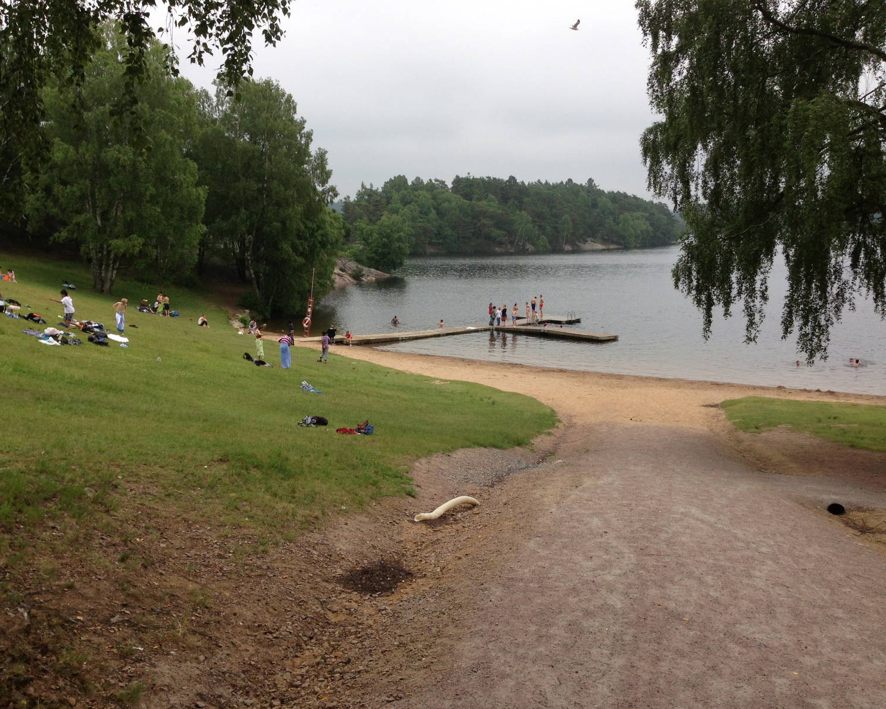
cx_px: 427
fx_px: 918
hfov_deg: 51.5
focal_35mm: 35
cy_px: 351
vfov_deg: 42.2
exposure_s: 1/502
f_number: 2.4
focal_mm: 4.13
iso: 50
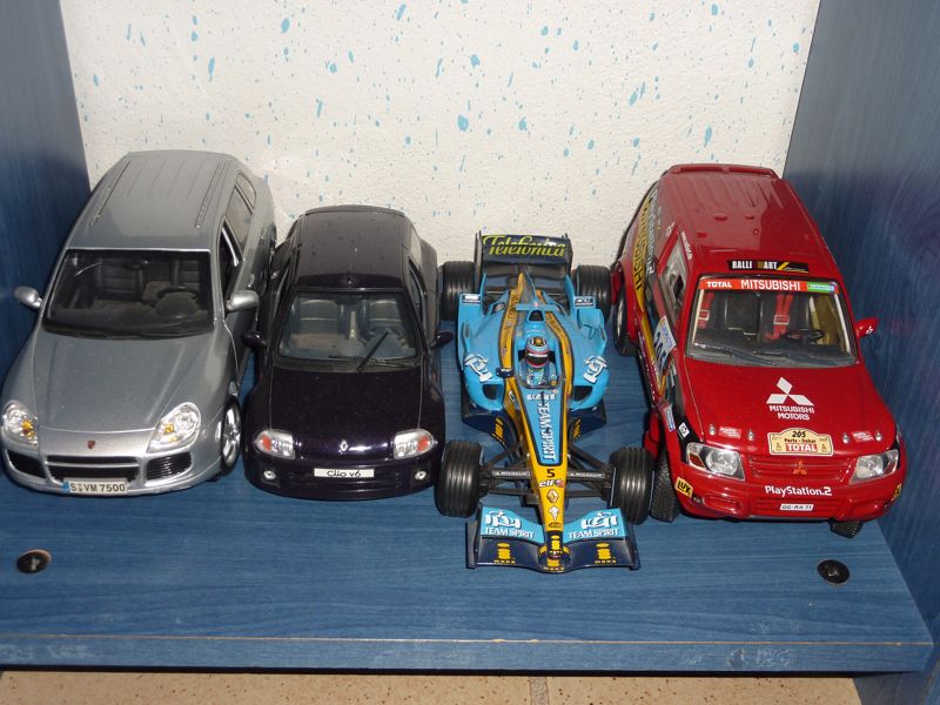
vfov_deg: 36.0
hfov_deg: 46.8
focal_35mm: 40
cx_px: 470
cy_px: 352
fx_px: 1086
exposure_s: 1/30
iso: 100
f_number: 3.6
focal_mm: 6.5
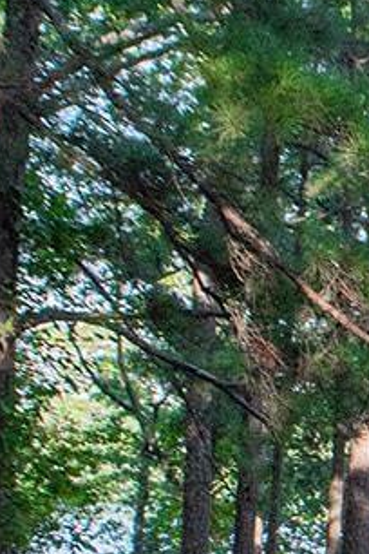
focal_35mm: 141
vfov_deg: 14.5
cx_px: 949
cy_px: 424
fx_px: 2168
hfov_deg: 8.7
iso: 200
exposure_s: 1/1250
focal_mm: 18
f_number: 6.3
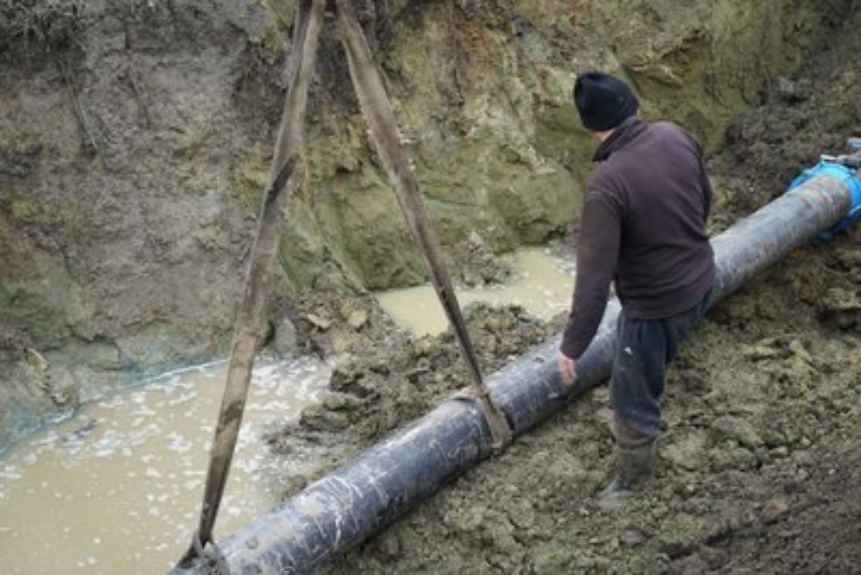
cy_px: 288
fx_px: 1268
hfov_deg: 37.5
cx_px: 430
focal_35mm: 53
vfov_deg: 25.5
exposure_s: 1/160
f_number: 4
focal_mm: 53
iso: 200
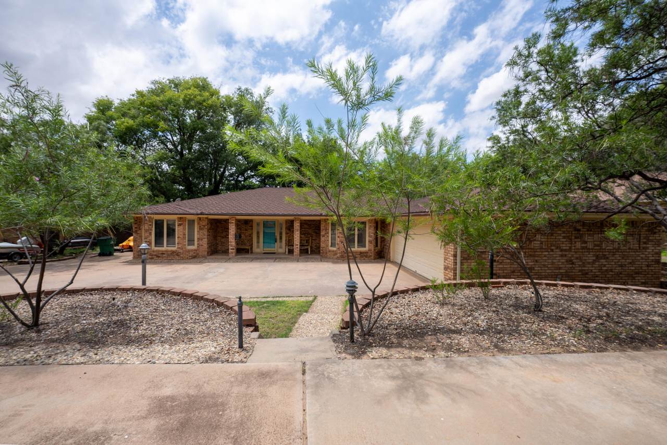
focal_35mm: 13
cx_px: 334
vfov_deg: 85.4
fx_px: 241
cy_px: 222
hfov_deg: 108.3
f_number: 8
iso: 100
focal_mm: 13
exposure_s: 1/800
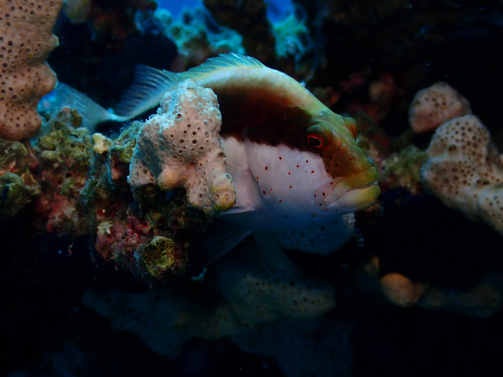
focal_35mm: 62
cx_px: 252
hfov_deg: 31.2
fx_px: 901
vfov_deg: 23.7
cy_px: 188
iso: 100
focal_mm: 11.09
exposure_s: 1/640
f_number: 3.6
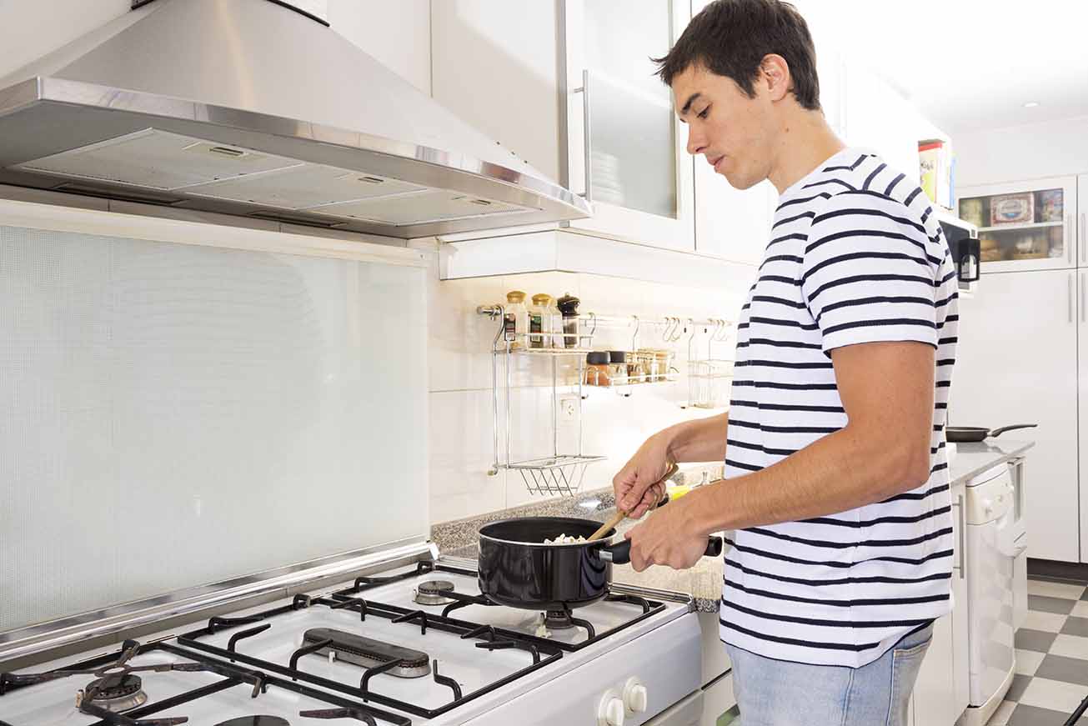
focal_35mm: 31
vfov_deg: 42.4
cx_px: 544
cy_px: 363
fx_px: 937
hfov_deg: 60.3
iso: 200
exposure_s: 1/80
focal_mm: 31
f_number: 11
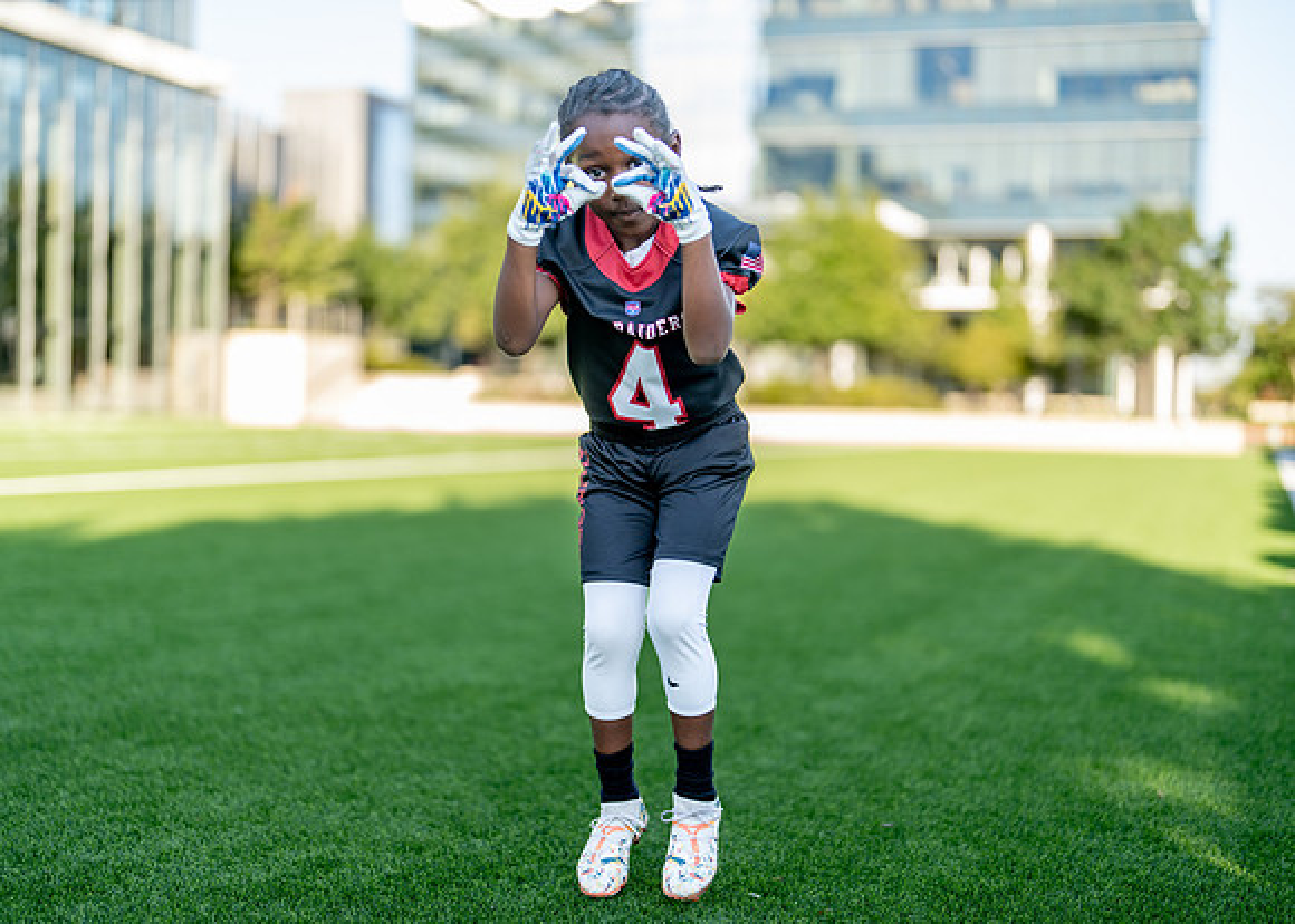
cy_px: 462
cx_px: 648
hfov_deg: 37.2
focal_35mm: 52
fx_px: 1926
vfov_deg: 27.0
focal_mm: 50
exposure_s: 1/1000
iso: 100
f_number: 1.2
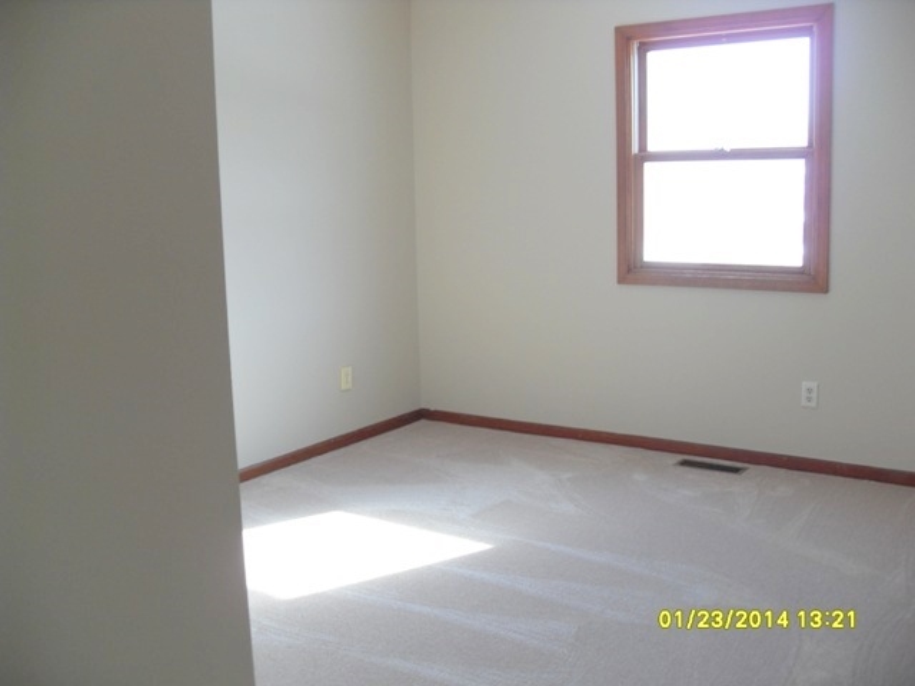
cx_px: 458
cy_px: 343
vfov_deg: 41.8
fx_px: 899
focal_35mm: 34
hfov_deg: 54.0
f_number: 2.8
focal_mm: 6.3
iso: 100
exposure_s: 1/90
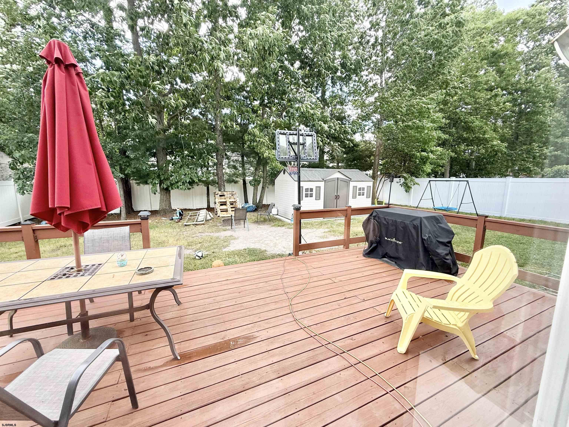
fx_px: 230
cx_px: 284
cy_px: 214
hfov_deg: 102.1
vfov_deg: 85.7
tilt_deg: -8.1
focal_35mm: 14
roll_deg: +0.0
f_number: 2.2
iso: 50
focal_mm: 2.22
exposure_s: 1/203
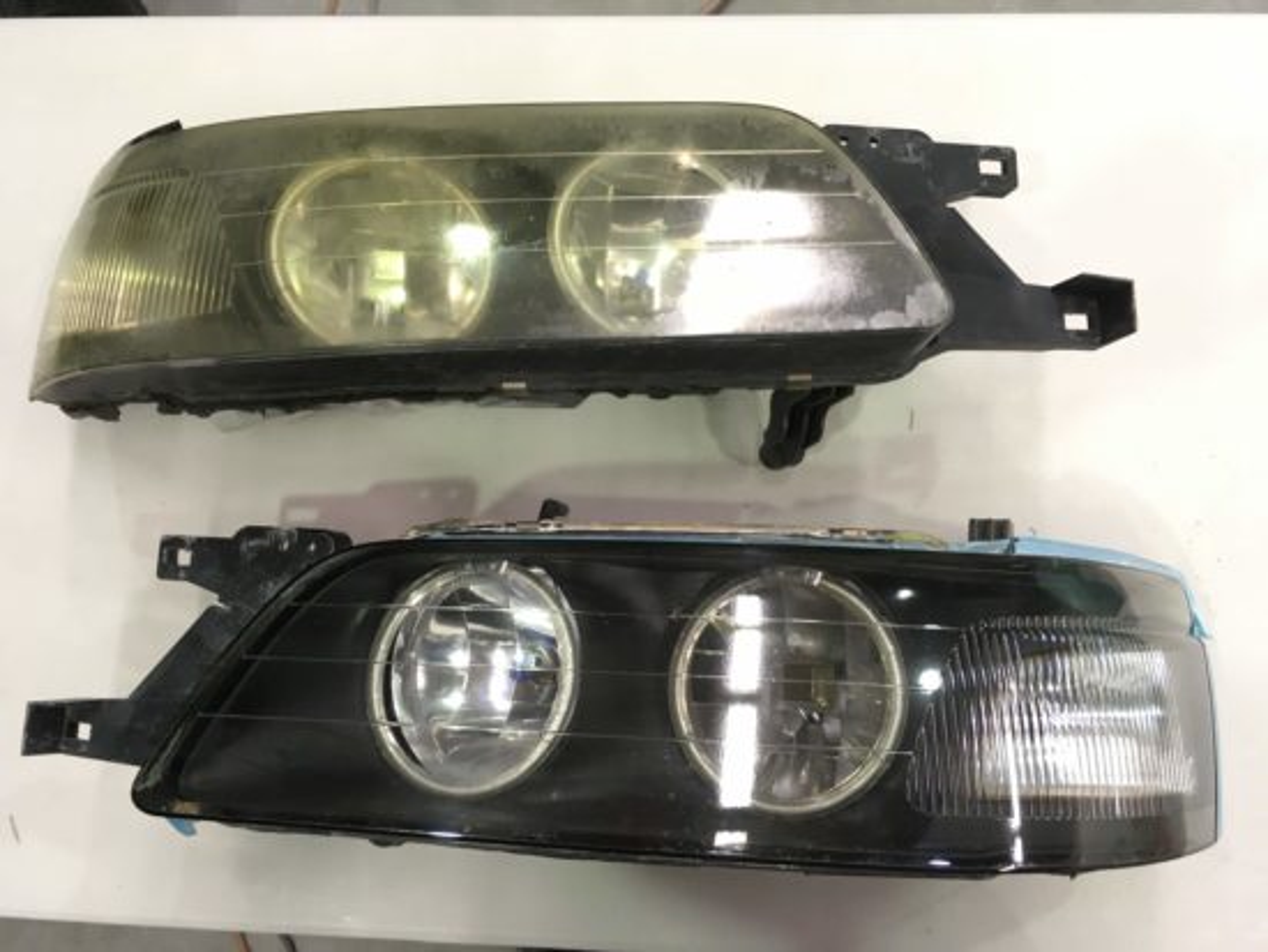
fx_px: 1063
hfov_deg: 61.6
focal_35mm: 29
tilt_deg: -79.6
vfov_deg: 48.3
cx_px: 634
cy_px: 476
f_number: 2.2
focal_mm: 4.15
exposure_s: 1/30
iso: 64
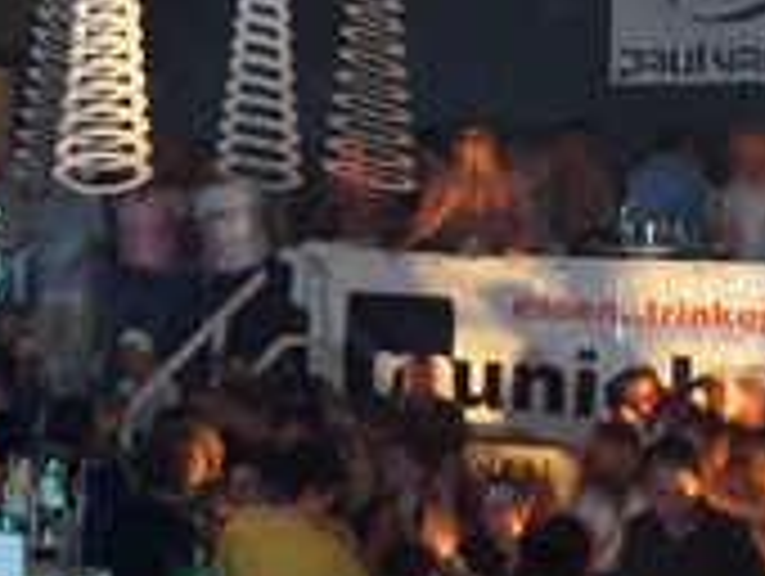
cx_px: 124
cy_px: 238
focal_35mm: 90
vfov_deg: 16.4
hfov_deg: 21.4
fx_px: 1992
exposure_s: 1
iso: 200
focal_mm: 7.8
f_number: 2.8
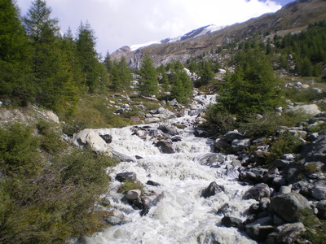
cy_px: 122
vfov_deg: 37.7
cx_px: 163
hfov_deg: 49.0
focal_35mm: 38
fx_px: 358
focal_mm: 6.3
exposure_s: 1/320
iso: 64
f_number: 4.6
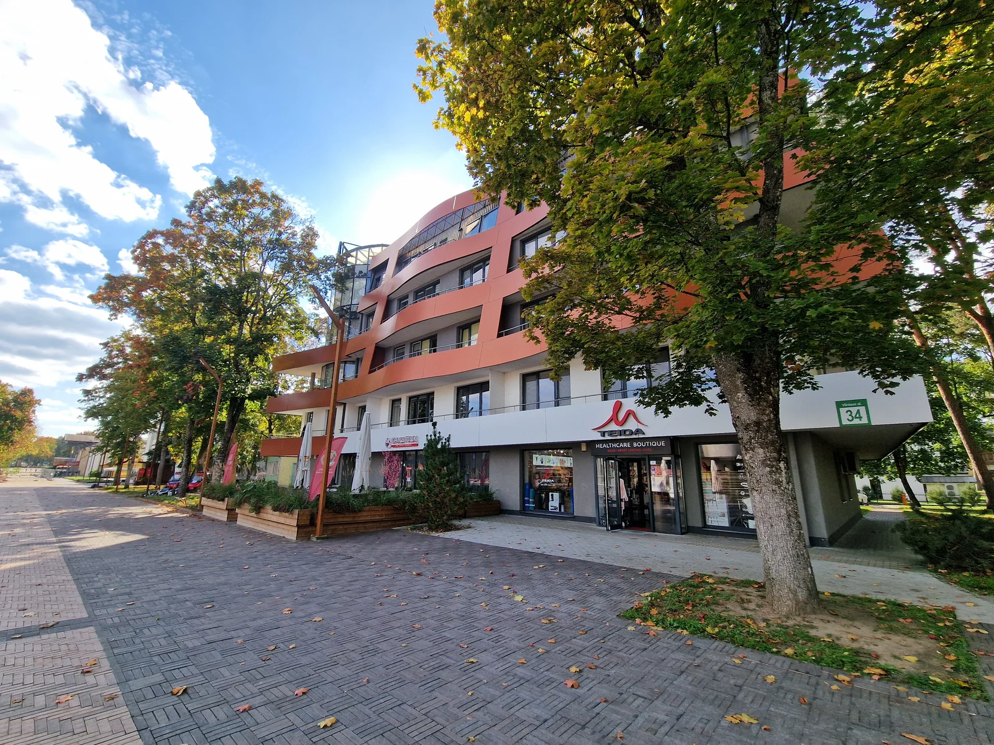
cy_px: 372
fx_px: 373
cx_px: 497
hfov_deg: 106.2
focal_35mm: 13
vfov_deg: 89.9
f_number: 2.2
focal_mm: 2.2
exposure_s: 1/1432
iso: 50
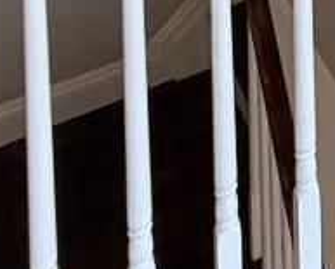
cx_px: 859
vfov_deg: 9.9
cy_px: -593
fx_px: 1053
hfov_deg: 12.8
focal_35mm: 106
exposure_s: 1/120
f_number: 2.2
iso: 125
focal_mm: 2.22
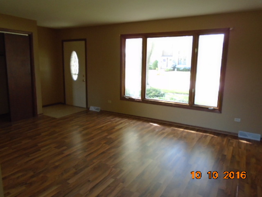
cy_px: 98
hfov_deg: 67.3
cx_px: 131
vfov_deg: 53.1
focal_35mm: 26
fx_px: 197
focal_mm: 4.6
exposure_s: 1/40
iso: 250
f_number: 3.2
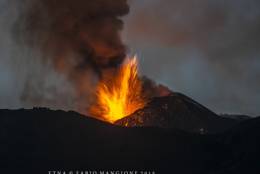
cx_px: 96
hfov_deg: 5.4
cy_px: 73
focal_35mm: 382
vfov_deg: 3.6
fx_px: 2758
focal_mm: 300
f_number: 5.6
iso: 200
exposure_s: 1/2.5
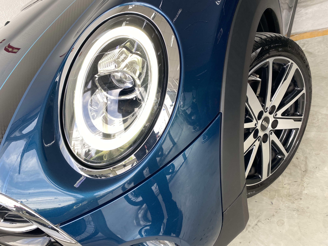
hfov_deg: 67.3
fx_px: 246
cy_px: 123
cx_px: 164
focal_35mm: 26
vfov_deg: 53.1
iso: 40
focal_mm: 4.25
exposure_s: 1/120
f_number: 1.8
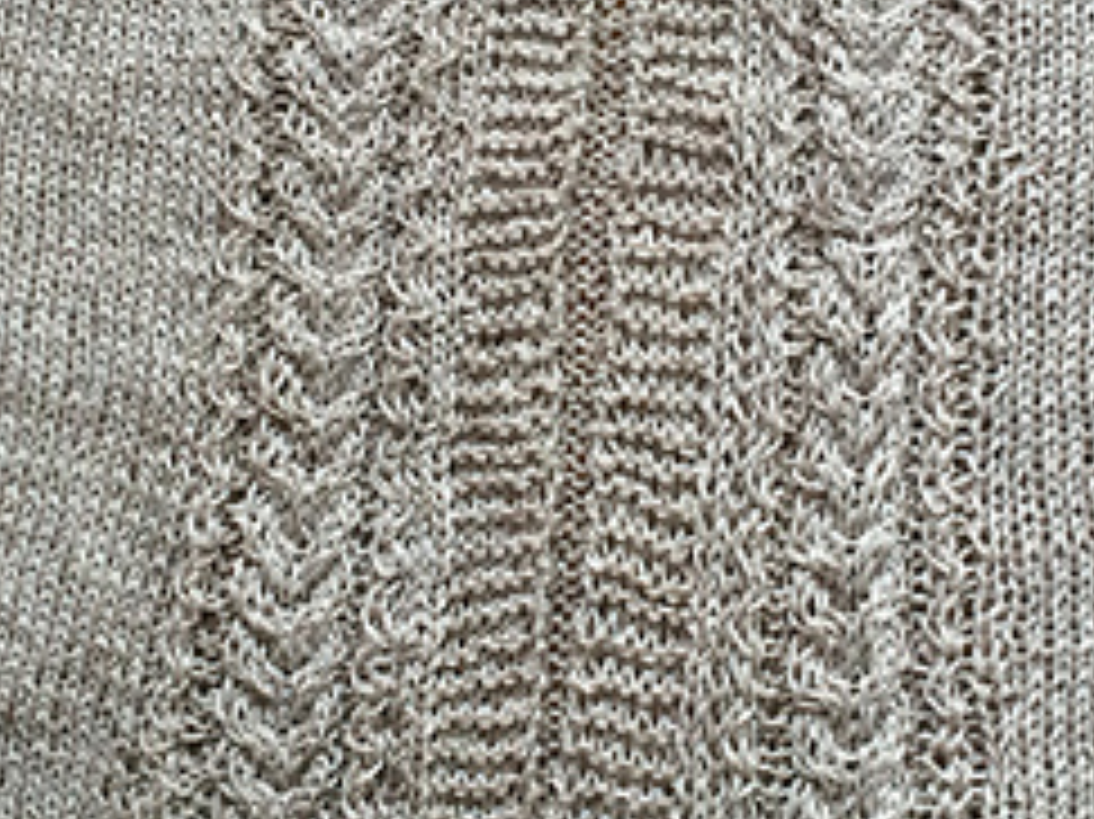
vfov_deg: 18.5
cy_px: 180
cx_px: 617
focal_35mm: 79
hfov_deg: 24.7
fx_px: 2495
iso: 50
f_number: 2.2
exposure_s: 1/30
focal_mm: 4.12
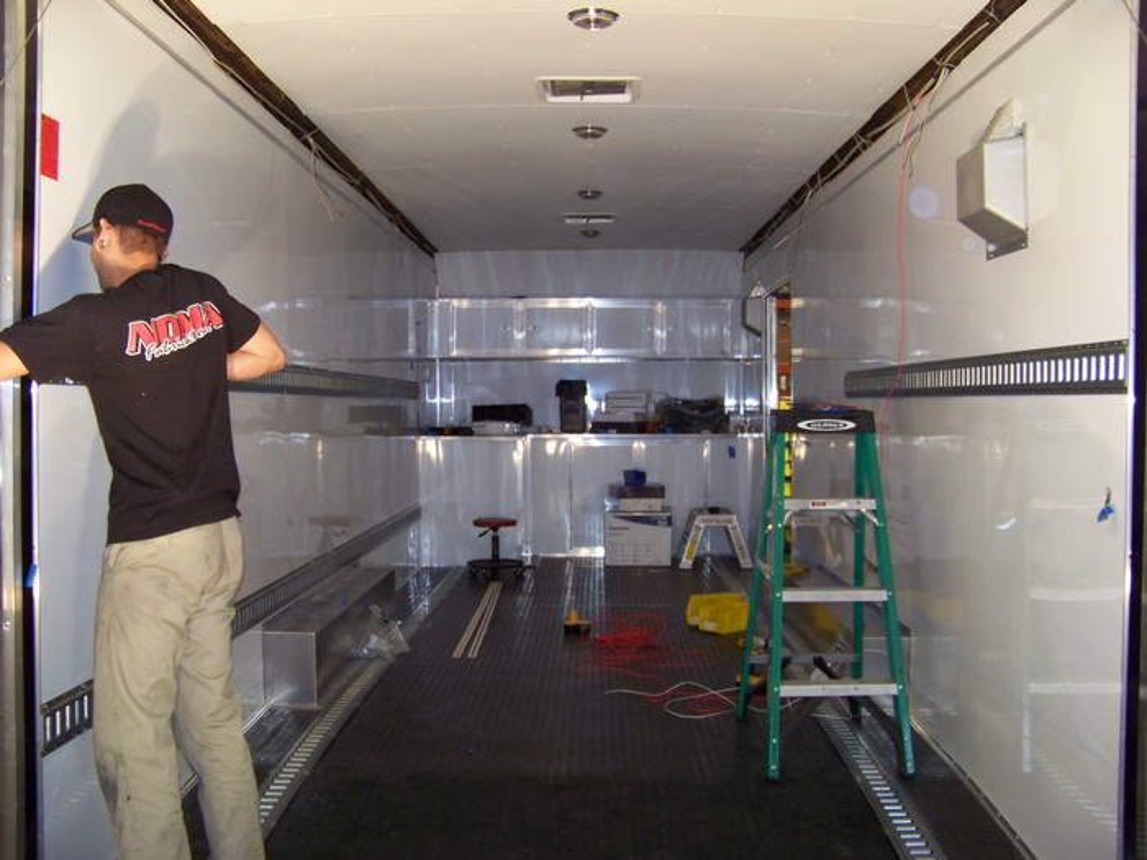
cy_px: 430
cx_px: 574
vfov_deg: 39.7
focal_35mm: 36
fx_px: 1193
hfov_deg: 51.4
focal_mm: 5.85
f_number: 2.8
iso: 200
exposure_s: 1/30
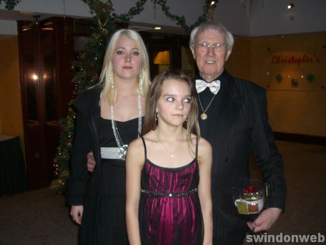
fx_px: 358
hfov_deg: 49.0
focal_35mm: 38
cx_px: 163
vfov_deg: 37.7
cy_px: 122
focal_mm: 6.2
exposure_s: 1/60
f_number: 2.7
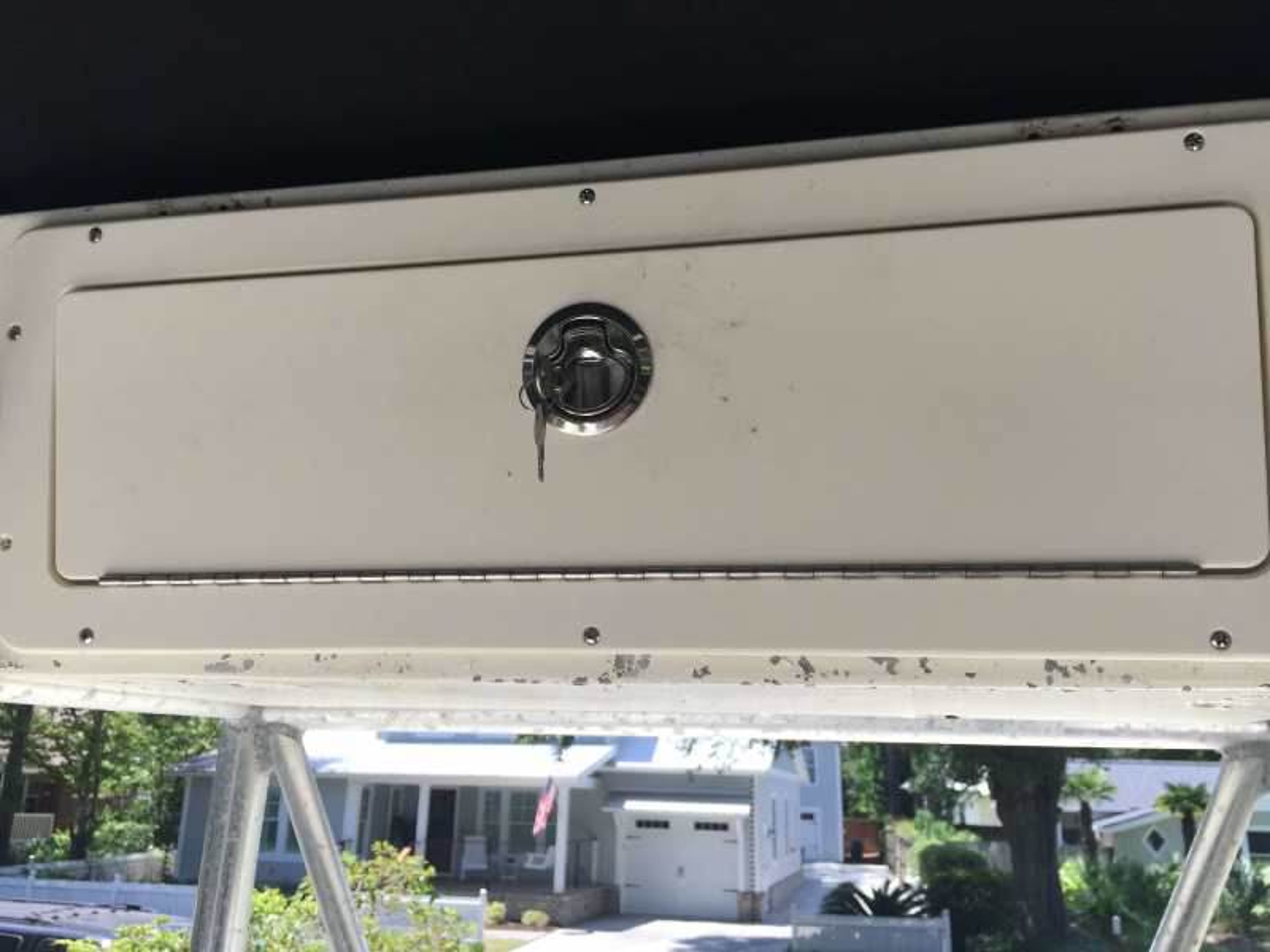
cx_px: 635
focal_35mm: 29
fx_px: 1064
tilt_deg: +16.5
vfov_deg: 48.2
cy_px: 476
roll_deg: -2.8
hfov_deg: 61.7
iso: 32
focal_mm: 4.15
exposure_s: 1/719
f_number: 2.2
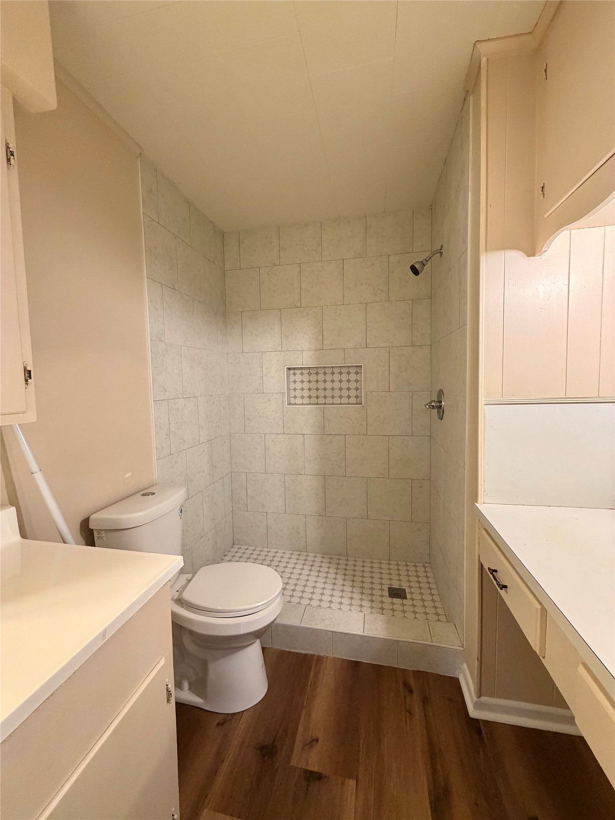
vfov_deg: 102.1
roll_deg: +0.9
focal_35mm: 14
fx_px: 332
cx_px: 308
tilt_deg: -5.0
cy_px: 410
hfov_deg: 85.7
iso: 250
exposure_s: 1/60
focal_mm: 2.22
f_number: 2.2
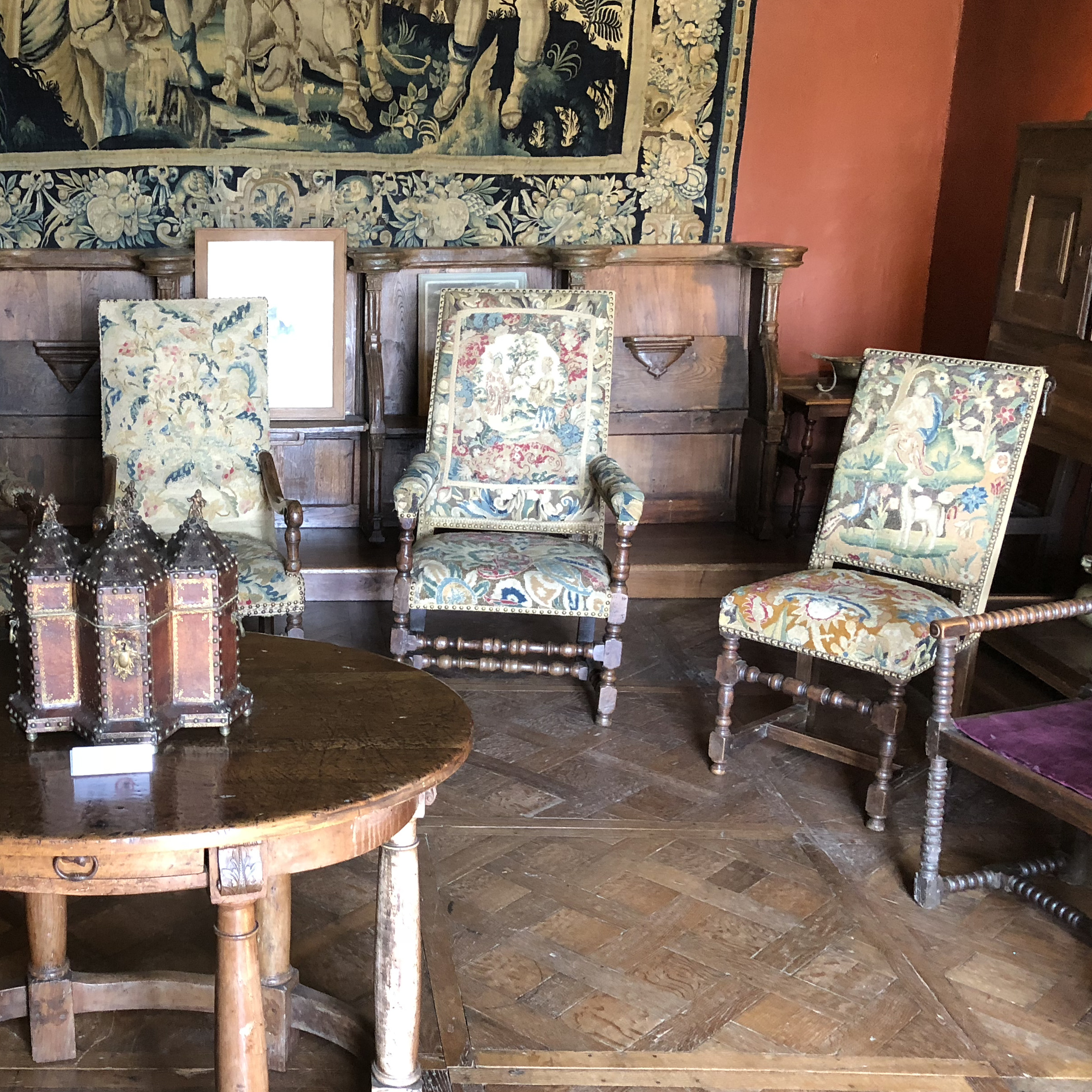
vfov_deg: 40.9
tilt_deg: -16.1
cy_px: 602
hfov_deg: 39.4
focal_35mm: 41
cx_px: 224
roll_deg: +1.4
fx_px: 1463
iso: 100
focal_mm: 4
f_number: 1.8
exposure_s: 1/17
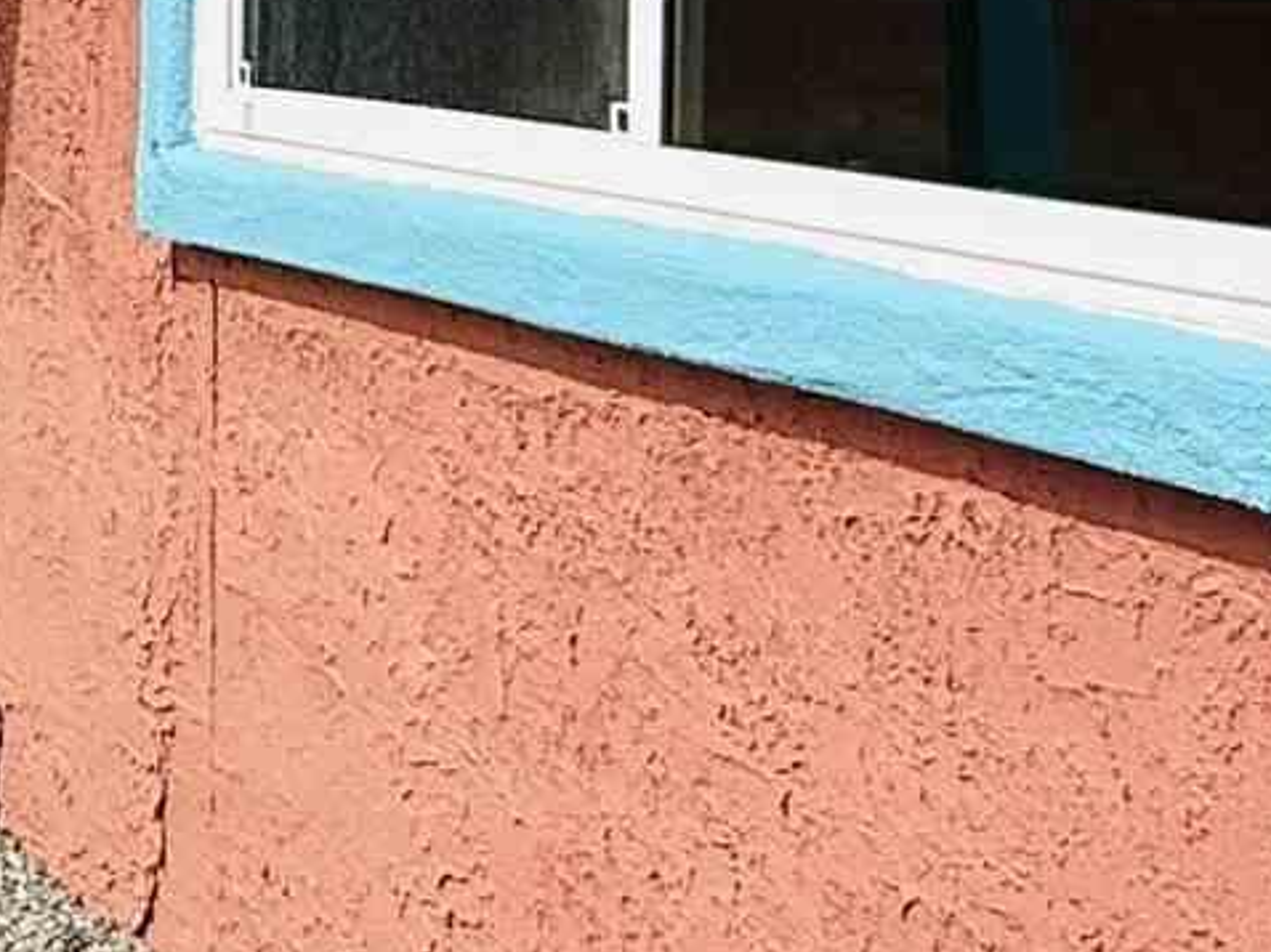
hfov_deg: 19.8
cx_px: -441
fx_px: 3303
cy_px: 88
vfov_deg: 16.2
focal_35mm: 90
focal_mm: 2.22
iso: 50
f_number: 2.2
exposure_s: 1/1431
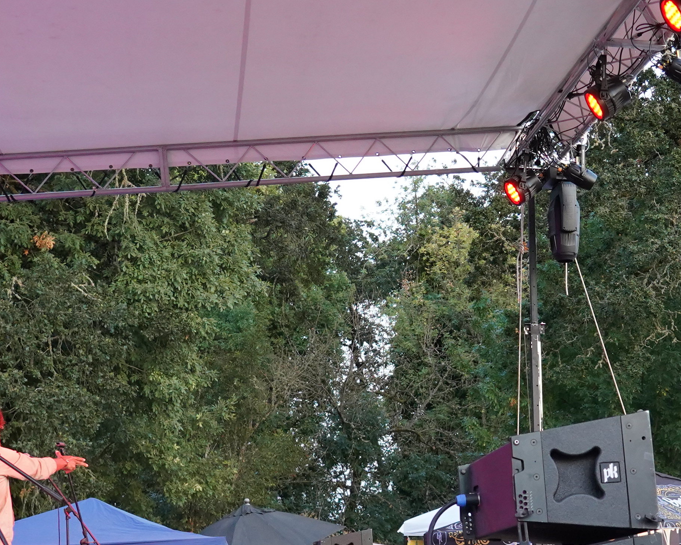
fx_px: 1492
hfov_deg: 25.3
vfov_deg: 20.4
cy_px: 448
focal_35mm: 74
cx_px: 547
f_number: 4
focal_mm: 24
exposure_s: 1/160
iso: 2000
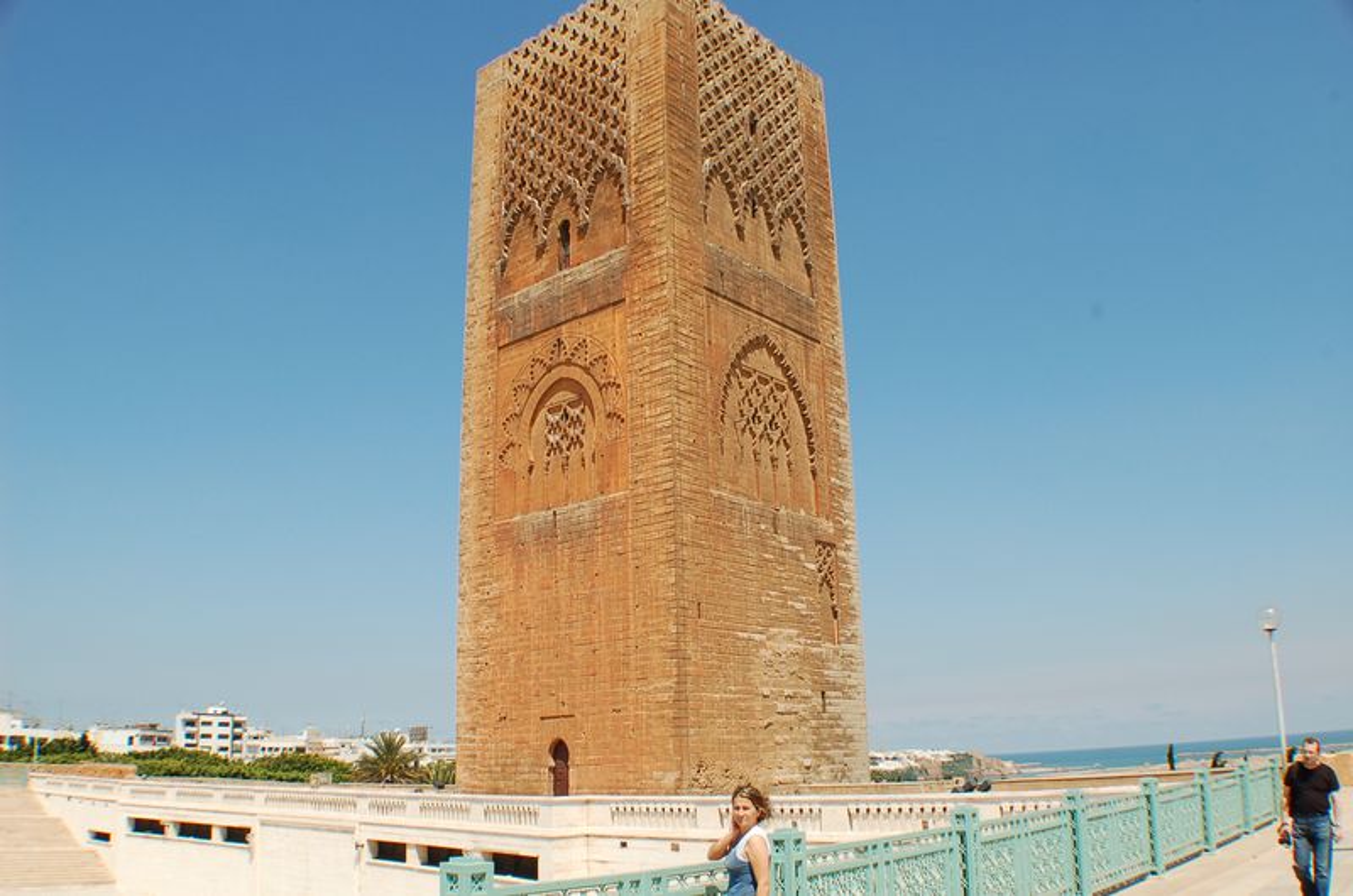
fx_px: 1350
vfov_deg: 36.7
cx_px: 676
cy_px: 448
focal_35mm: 36
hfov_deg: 53.2
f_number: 9
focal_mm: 24
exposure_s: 1/320
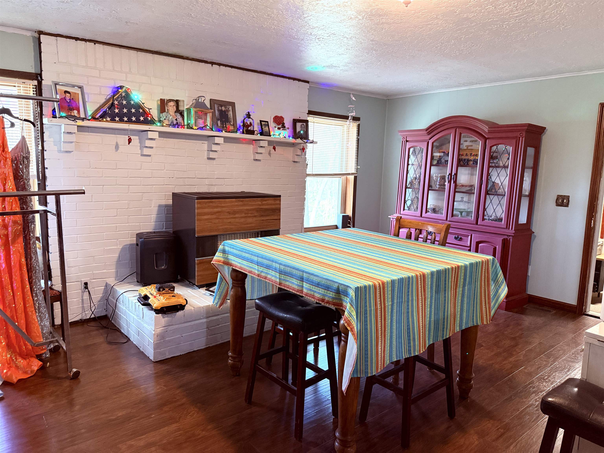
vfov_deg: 56.8
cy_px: 226
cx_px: 302
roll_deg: -1.4
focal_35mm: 24
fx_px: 419
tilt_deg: -8.0
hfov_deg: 71.6
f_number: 1.78
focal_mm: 6.76
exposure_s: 1/40
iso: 800
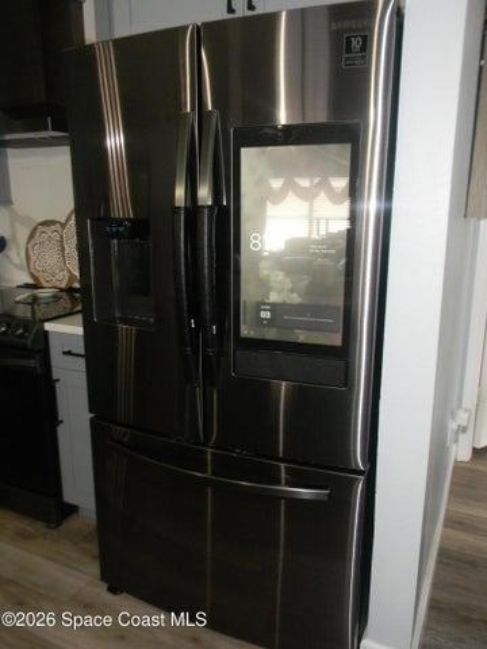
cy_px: 324
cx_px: 244
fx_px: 525
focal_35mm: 28
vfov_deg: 63.4
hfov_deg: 49.7
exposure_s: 1/26
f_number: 3.5
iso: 200
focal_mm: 5
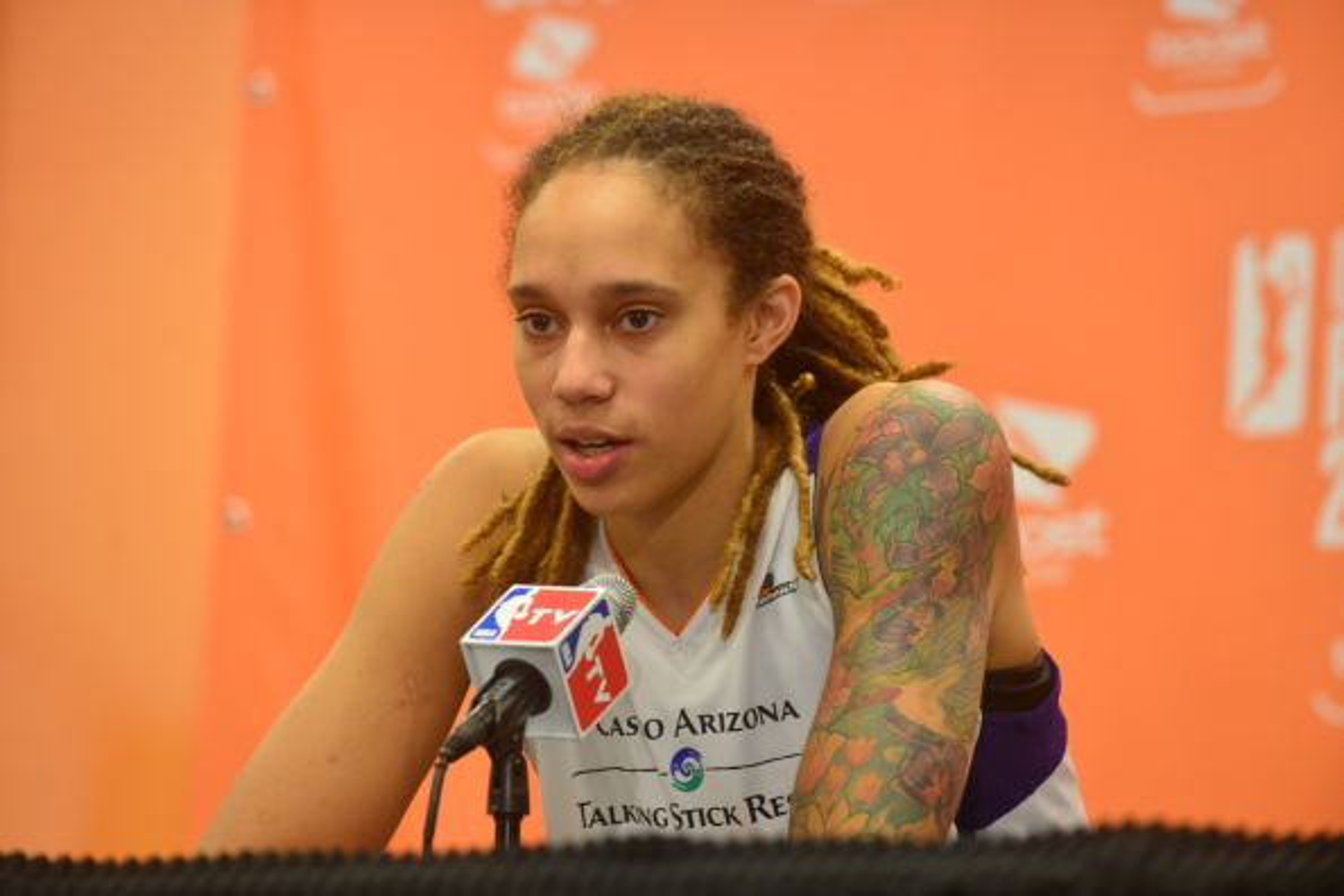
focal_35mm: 180
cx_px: 672
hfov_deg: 11.4
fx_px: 6719
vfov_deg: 7.6
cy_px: 448
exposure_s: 1/100
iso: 1600
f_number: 4
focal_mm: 180
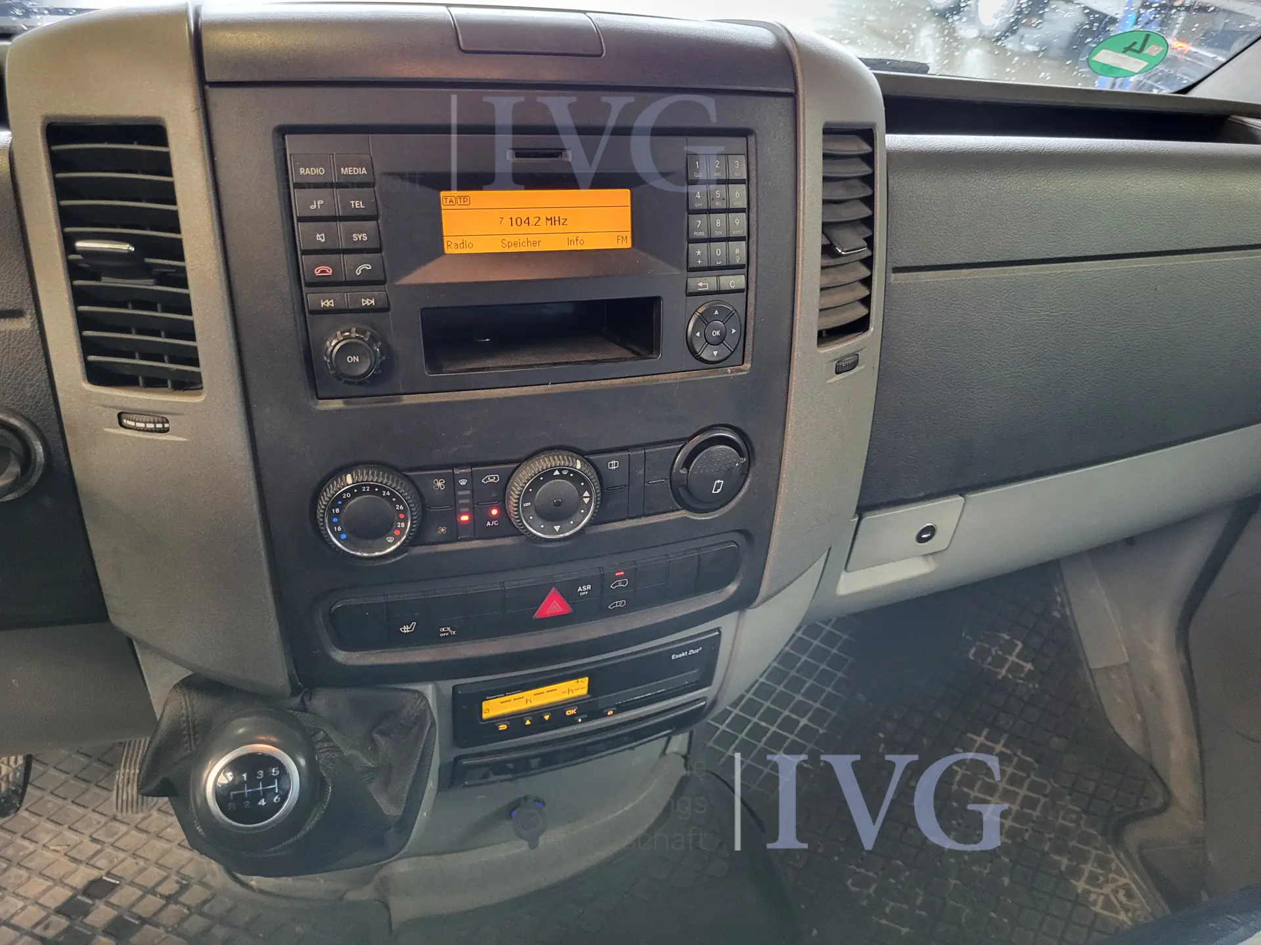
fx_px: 947
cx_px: 630
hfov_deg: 67.3
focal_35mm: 26
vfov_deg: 53.1
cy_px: 472
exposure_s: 1/33.3
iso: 640
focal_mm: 5.4
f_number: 1.8
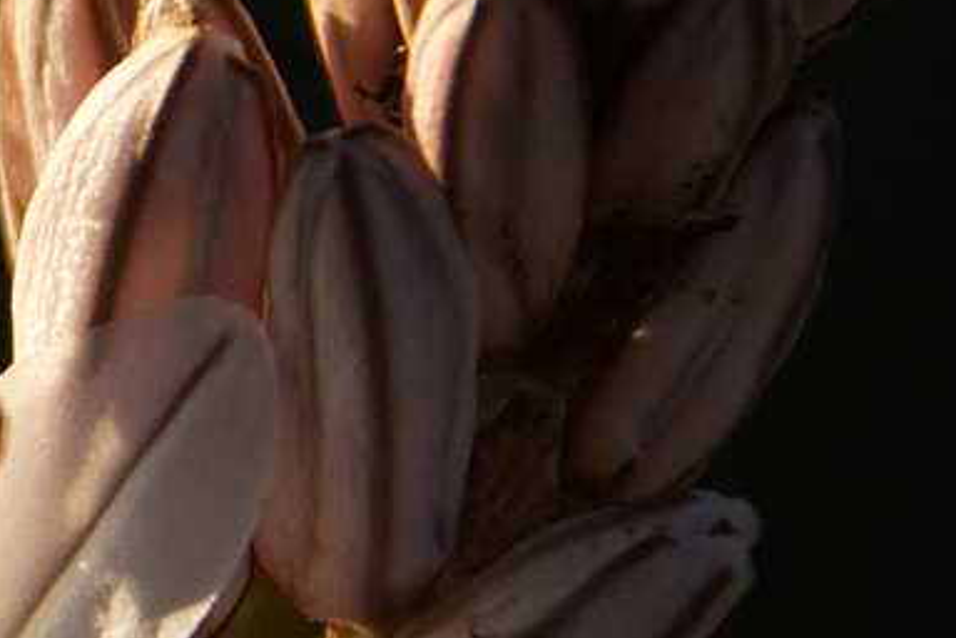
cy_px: 452
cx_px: -124
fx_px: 24033
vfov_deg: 1.5
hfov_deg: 2.3
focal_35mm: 905
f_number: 5.6
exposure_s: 1/500
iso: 100
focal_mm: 145
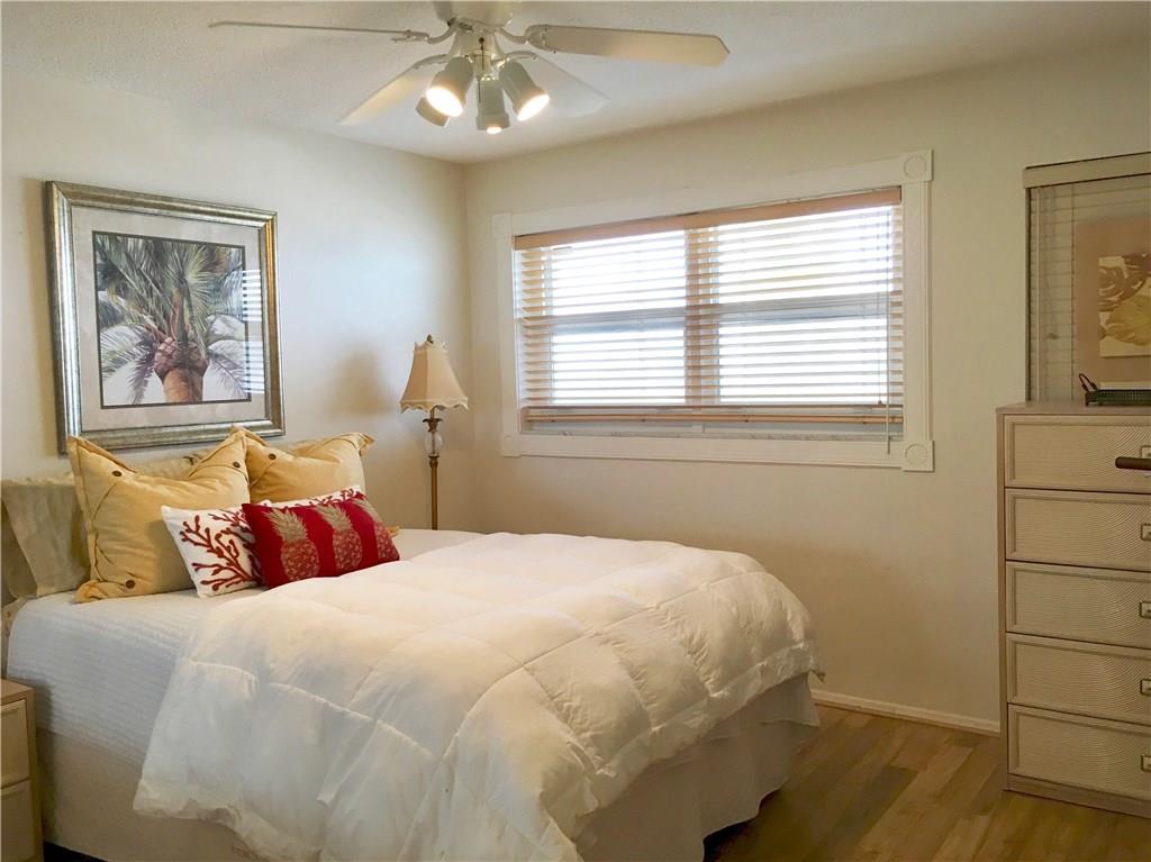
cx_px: 576
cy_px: 431
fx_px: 964
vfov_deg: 48.2
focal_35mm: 29
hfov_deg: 61.7
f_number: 2.2
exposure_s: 1/30
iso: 32
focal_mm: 4.15
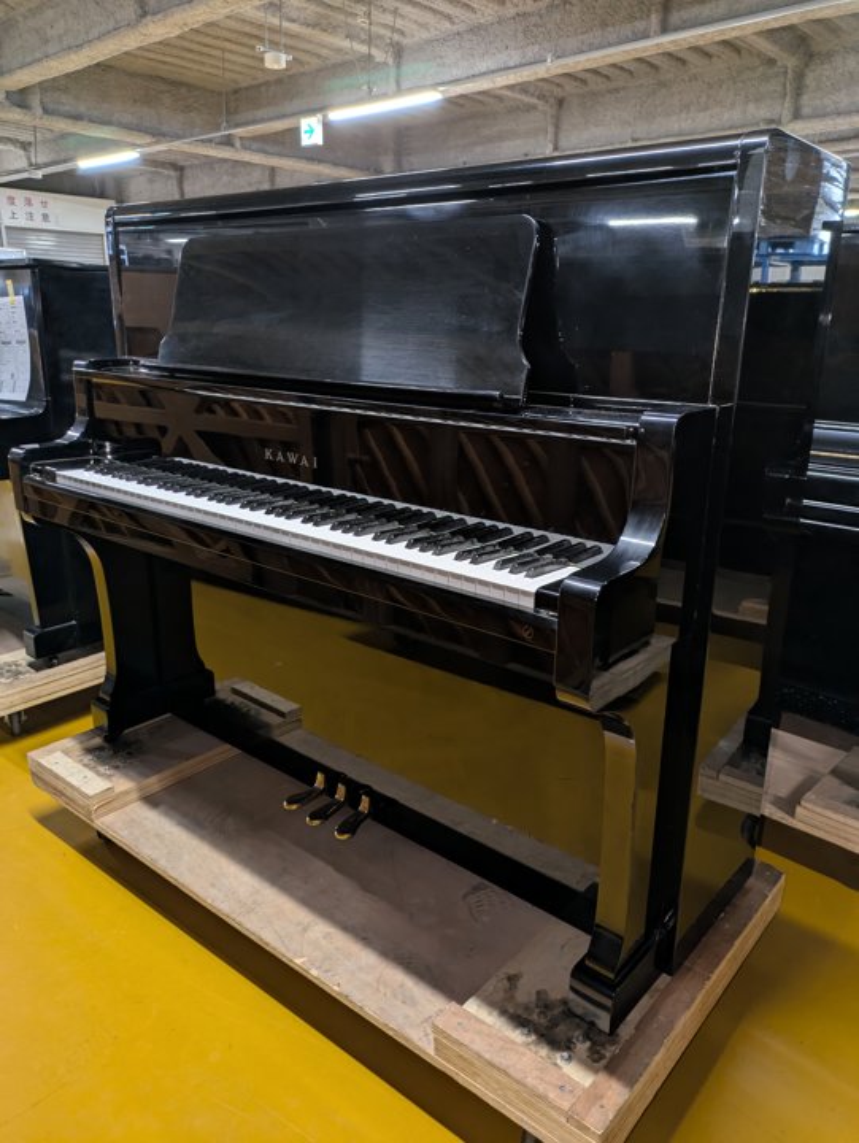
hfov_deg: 54.9
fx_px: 826
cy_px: 572
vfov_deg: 69.4
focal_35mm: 25
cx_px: 430
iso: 161
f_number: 1.89
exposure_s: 1/33.3
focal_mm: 5.43
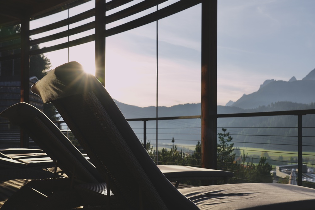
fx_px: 324
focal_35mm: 37
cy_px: 105
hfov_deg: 51.9
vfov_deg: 36.0
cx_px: 158
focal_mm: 37
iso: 100
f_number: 10
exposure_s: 1/160
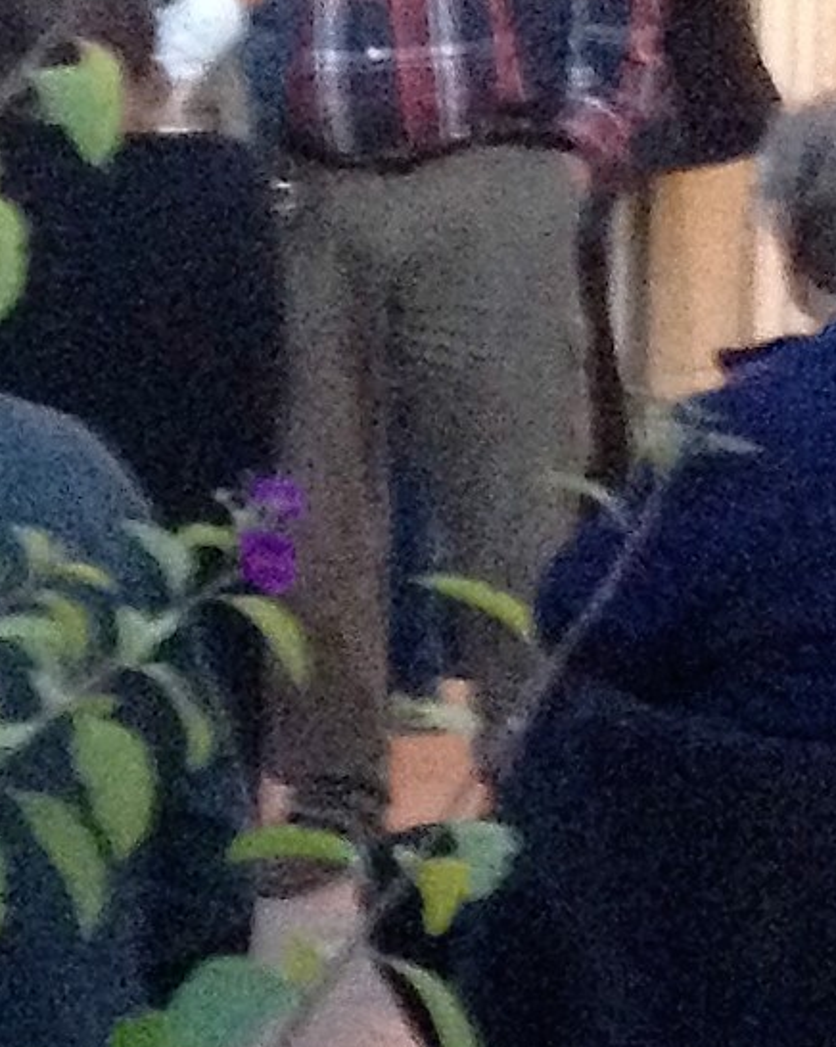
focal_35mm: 138
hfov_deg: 10.9
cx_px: -300
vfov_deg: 13.0
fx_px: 4273
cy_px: -681
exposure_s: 1/20
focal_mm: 4.28
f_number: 2.4
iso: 400
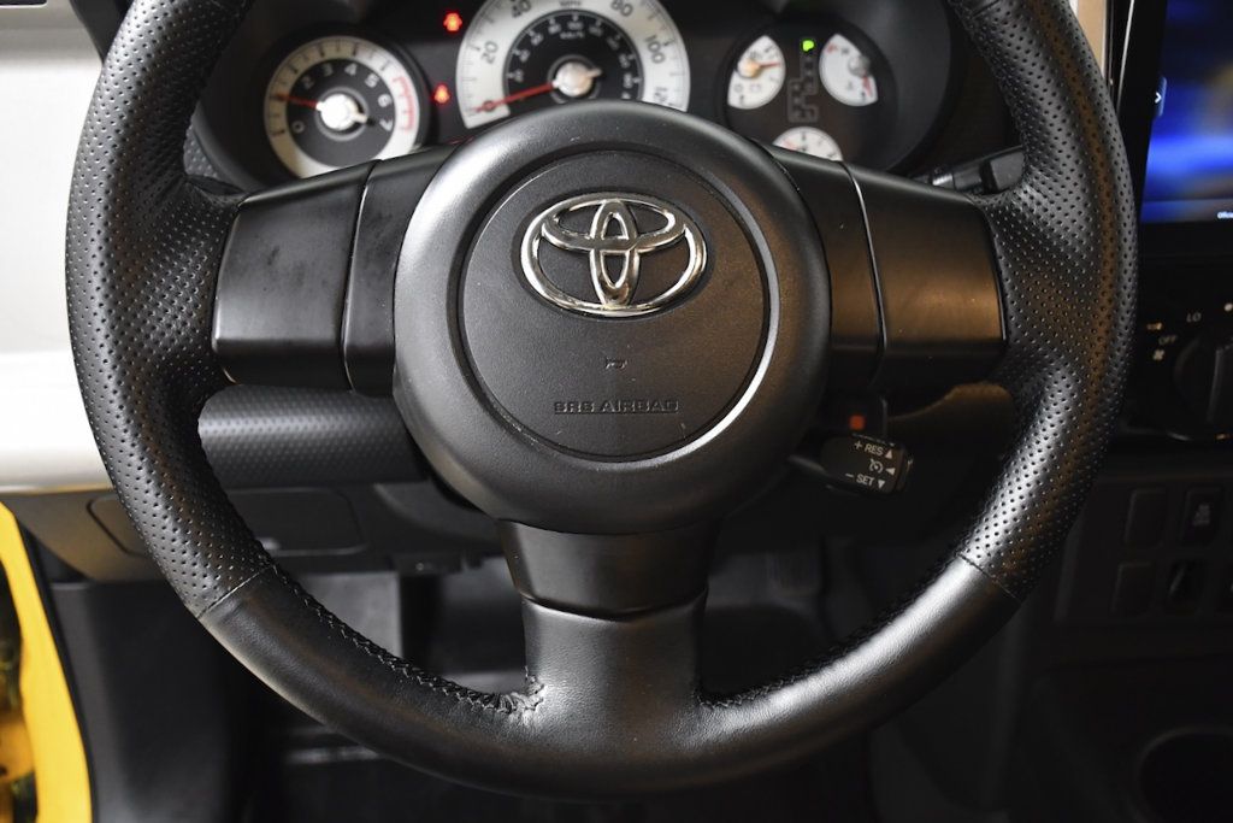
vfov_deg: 34.2
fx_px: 1336
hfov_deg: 49.5
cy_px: 412
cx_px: 616
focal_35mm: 39
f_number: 4.5
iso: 2500
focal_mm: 26
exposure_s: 1/80
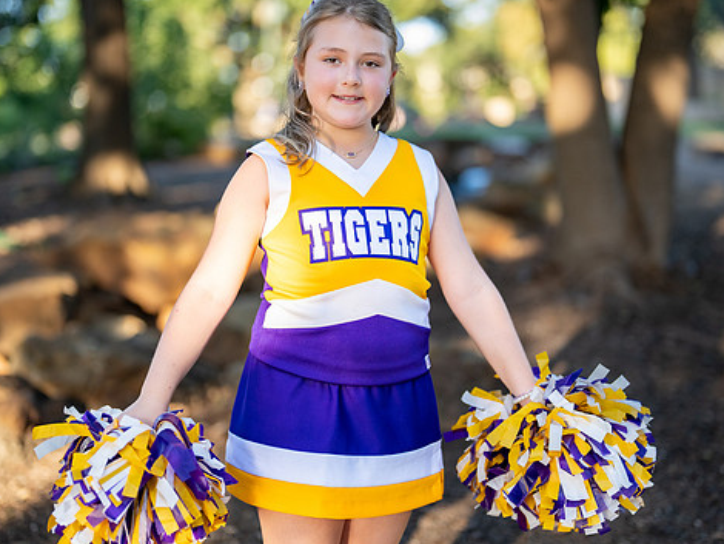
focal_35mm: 70
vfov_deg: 21.0
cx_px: 363
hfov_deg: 27.8
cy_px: 249
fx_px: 1465
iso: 250
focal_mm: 50
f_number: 1.2
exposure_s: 1/1250
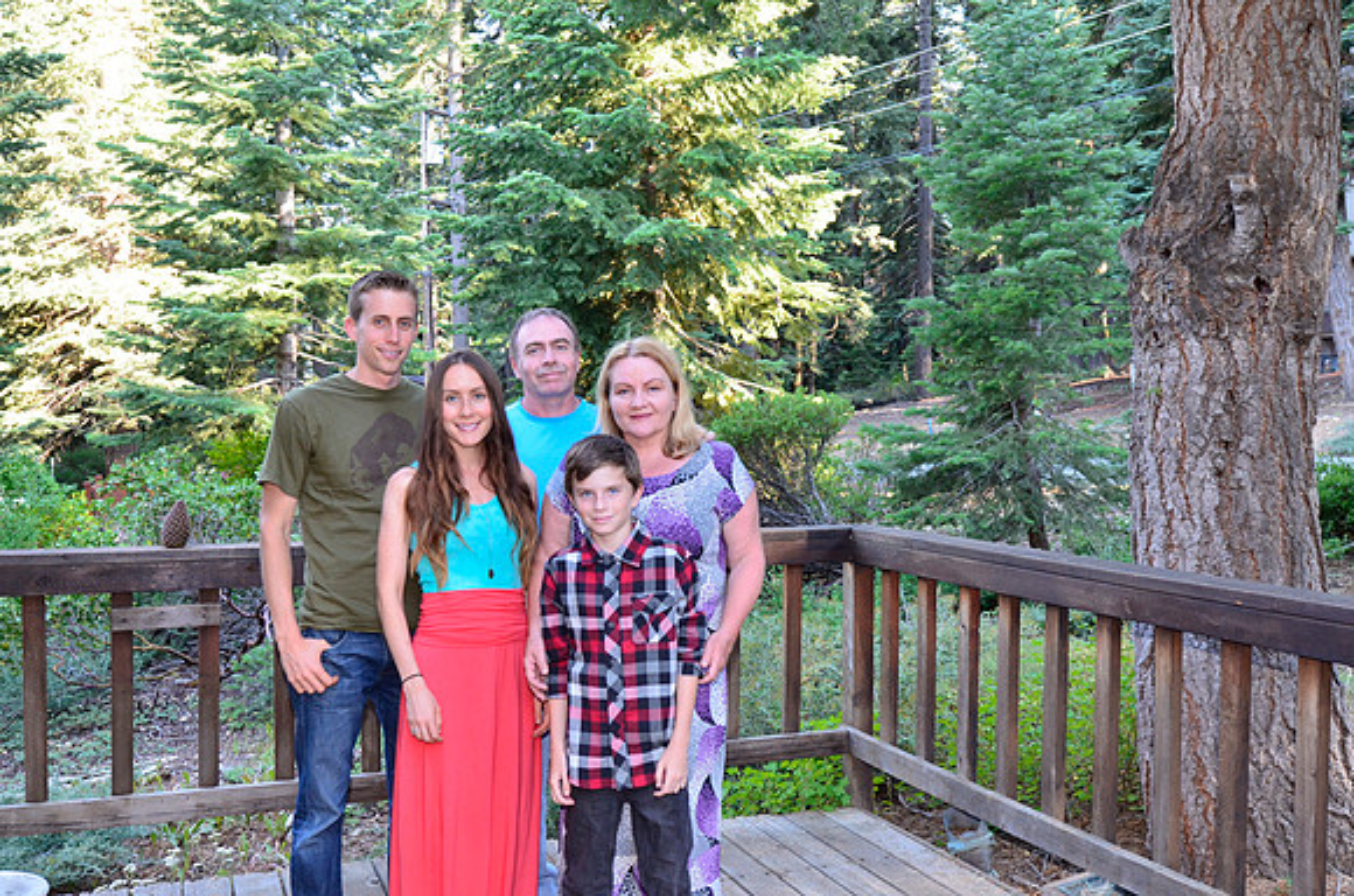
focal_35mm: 36
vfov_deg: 36.7
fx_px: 1351
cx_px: 677
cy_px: 448
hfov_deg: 53.2
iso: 800
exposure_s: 1/60
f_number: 6.3
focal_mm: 24
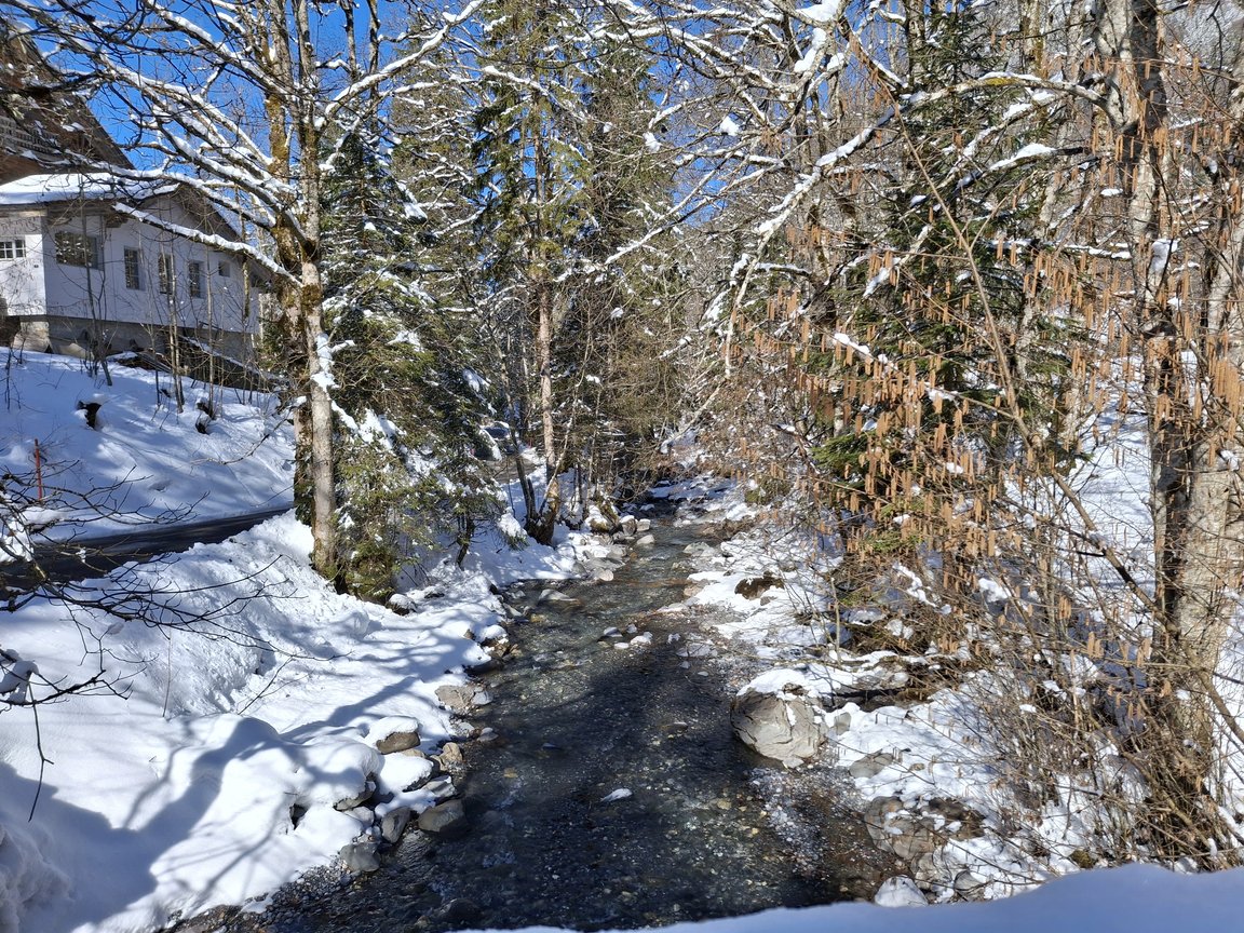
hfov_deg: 69.4
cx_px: 622
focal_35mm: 25
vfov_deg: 54.9
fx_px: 898
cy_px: 466
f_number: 1.8
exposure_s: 1/2825
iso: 32
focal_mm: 4.69
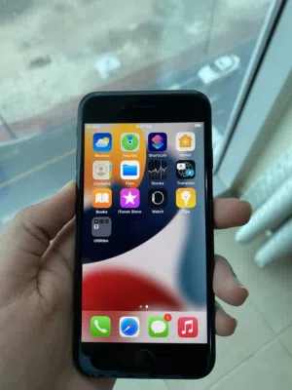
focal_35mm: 26
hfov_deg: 53.1
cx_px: 146
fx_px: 292
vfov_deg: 67.3
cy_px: 195
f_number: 1.8
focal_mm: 4.25
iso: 64
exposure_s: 1/50
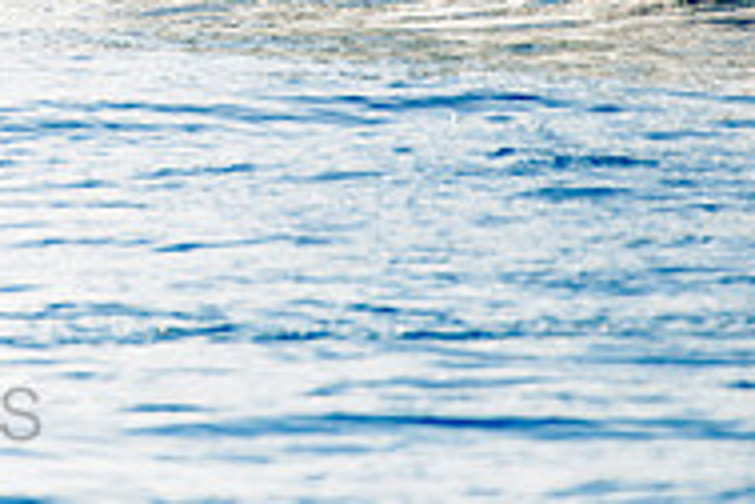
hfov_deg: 1.3
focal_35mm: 1531
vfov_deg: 0.9
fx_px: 32106
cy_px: -258
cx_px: -268
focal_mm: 500
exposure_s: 1/2000
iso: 140
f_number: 5.6
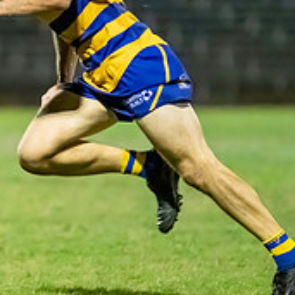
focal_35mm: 910
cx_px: -139
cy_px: 112
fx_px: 8774
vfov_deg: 1.9
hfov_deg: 1.9
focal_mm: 270
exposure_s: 1/1250
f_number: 2.8
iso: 10000
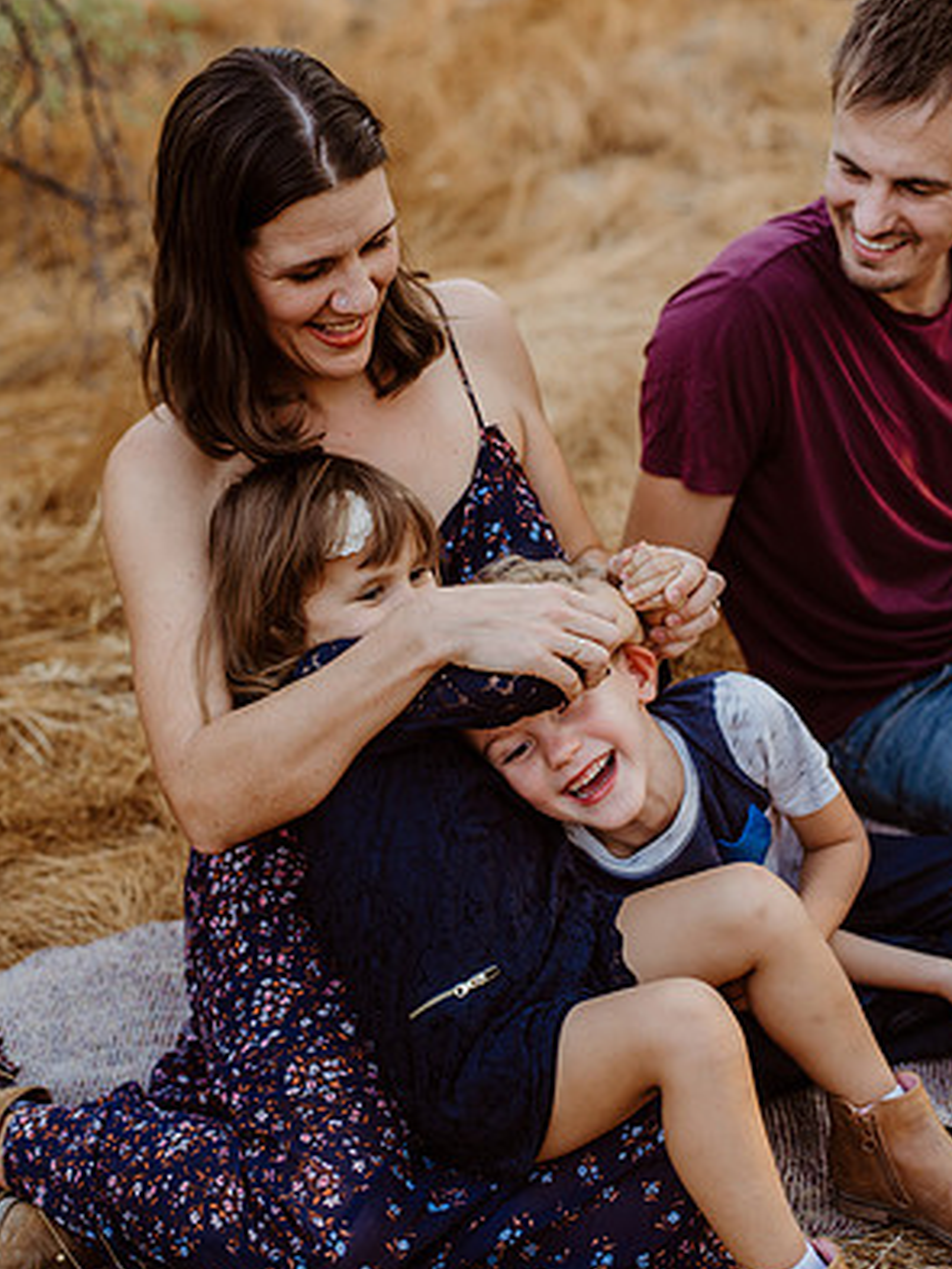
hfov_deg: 26.6
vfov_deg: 34.9
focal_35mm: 55
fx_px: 2016
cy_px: 617
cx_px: 478
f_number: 2.8
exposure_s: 1/200
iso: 200
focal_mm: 50
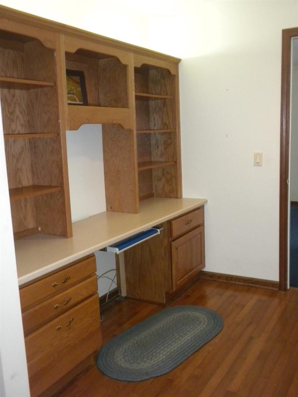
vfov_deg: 50.1
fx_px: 425
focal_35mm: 37
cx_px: 149
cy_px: 198
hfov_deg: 38.7
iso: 400
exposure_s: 1/30
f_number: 3.5
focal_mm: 6.6
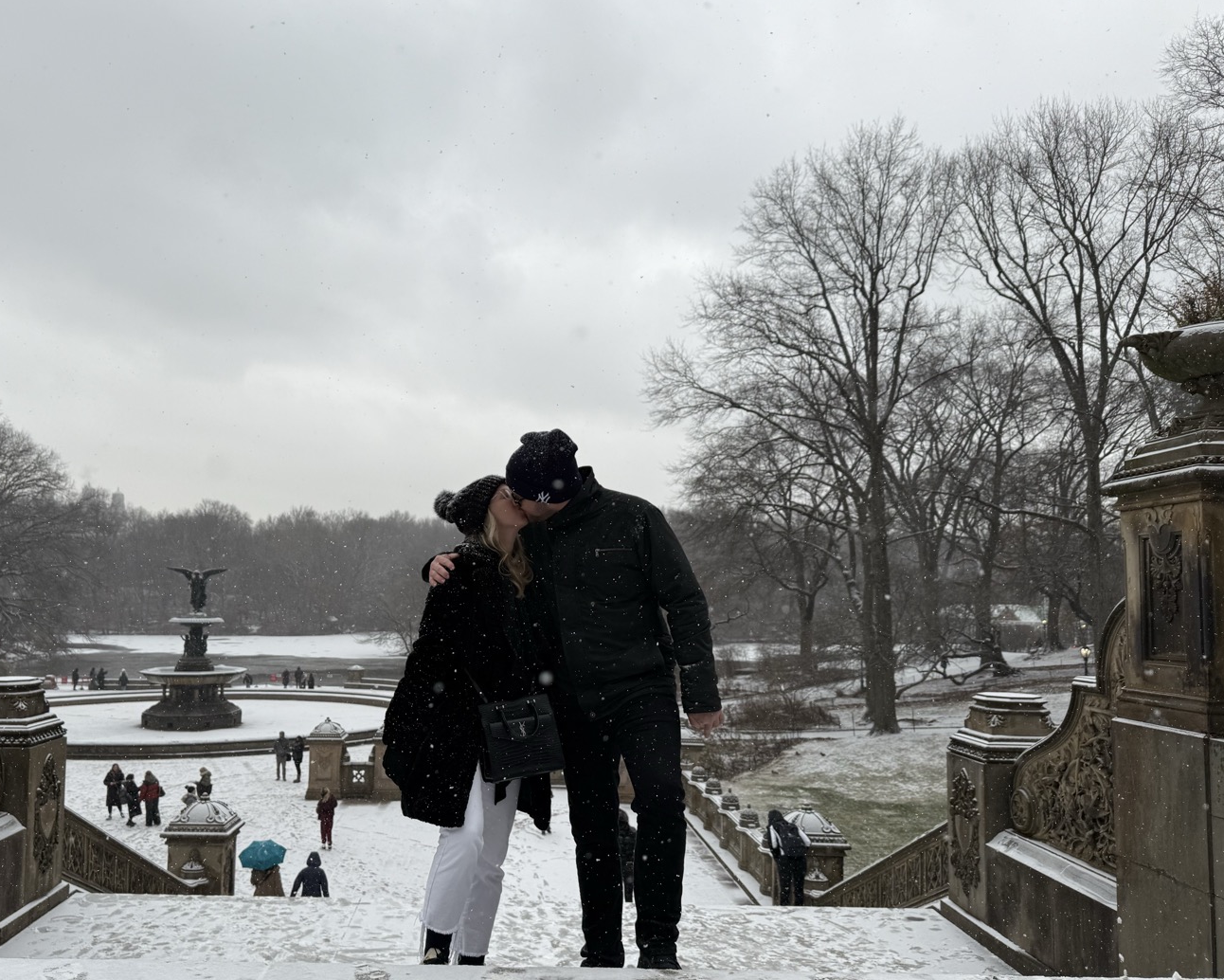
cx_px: 477
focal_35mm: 29
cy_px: 517
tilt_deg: +4.6
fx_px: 1051
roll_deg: -0.5
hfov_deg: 59.8
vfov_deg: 50.0
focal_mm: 6.76
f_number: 1.78
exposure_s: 1/1046
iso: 80
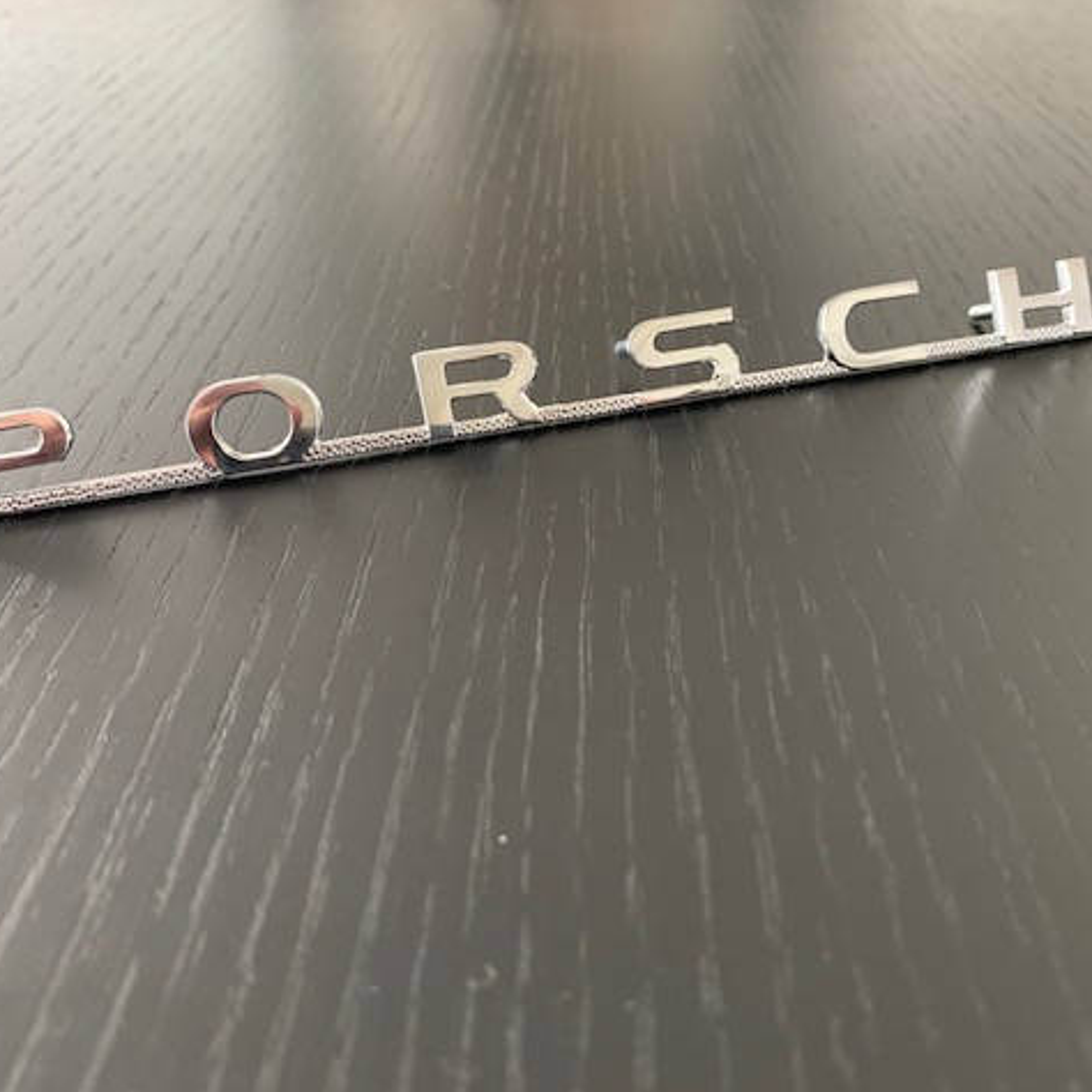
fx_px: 1106
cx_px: 594
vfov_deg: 52.5
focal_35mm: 31
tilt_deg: -34.3
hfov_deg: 52.5
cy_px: 544
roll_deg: -0.2
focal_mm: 4.25
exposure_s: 1/40
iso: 400
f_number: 1.8
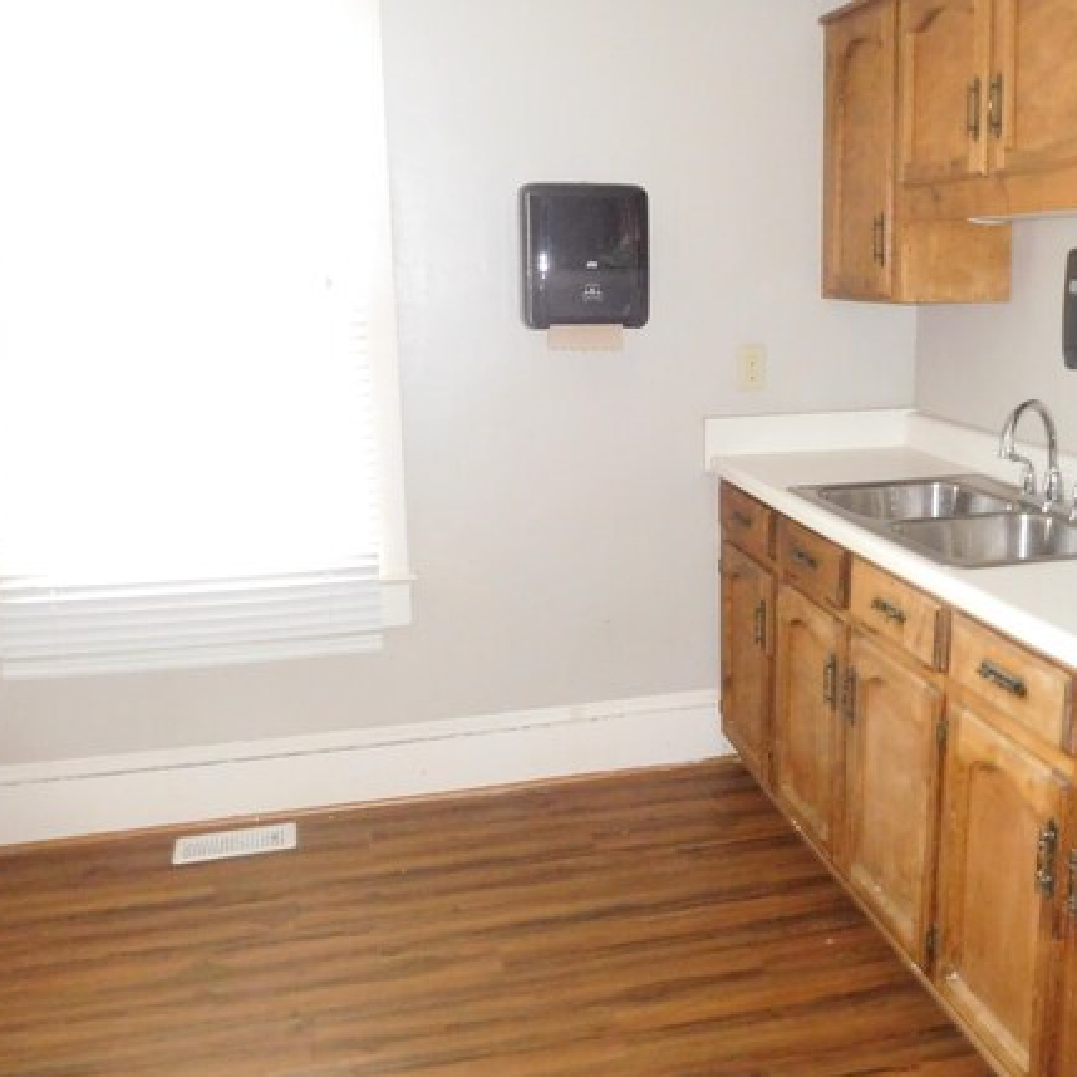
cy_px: 480
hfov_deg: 49.1
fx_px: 1162
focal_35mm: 33
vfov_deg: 49.7
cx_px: 690
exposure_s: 1/30
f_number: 3.4
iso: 900
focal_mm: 4.5
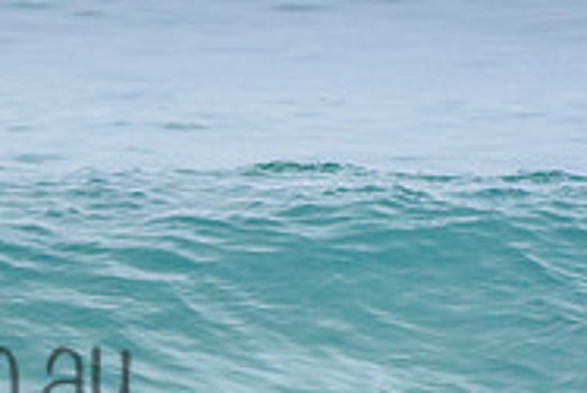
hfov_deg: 1.1
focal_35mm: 1898
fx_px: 30971
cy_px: 254
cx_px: -398
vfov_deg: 0.7
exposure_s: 1/2000
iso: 2200
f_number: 5.6
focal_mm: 500
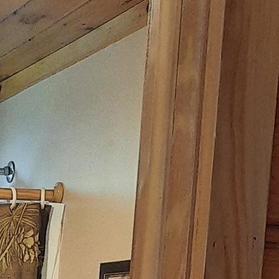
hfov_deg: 12.9
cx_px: -171
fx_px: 1149
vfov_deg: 12.6
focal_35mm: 126
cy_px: 508
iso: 250
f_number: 2
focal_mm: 4.6
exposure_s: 1/40
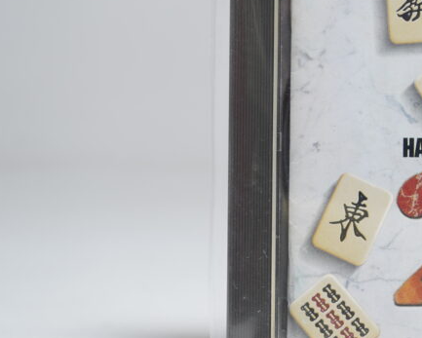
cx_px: 485
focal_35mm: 117
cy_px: 126
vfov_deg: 13.2
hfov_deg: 15.9
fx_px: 1462
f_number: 5.6
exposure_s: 1/6
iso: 100
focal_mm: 45
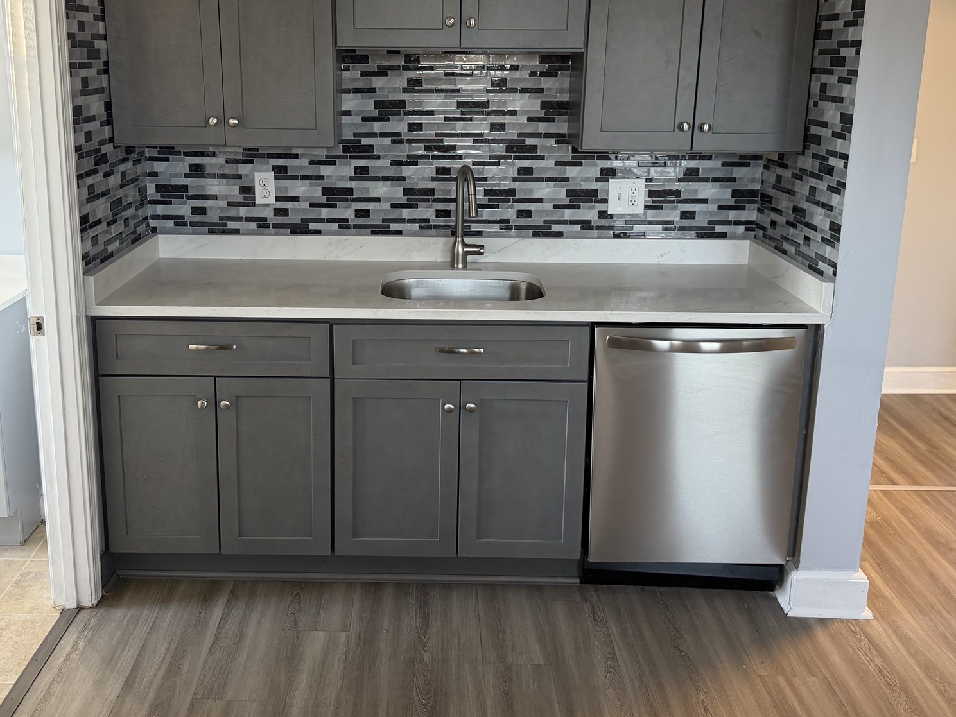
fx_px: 911
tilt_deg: -13.1
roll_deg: -0.7
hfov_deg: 55.2
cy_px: 252
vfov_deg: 42.5
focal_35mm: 33
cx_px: 430
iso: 200
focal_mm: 6.76
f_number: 1.78
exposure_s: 1/60
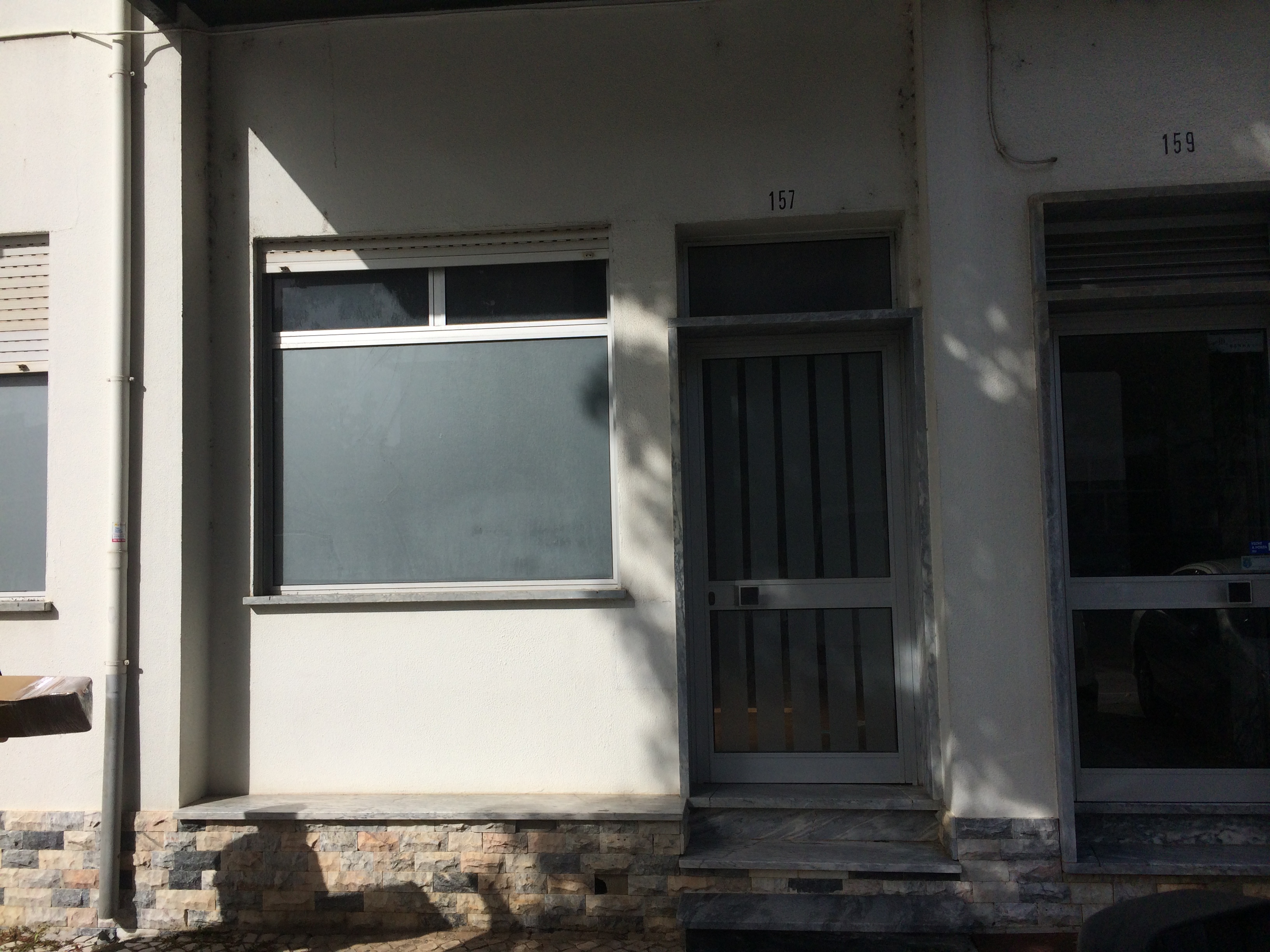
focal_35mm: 30
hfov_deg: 60.0
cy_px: 476
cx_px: 635
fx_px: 1101
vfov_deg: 46.8
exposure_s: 1/4566
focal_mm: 4.12
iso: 40
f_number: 2.2
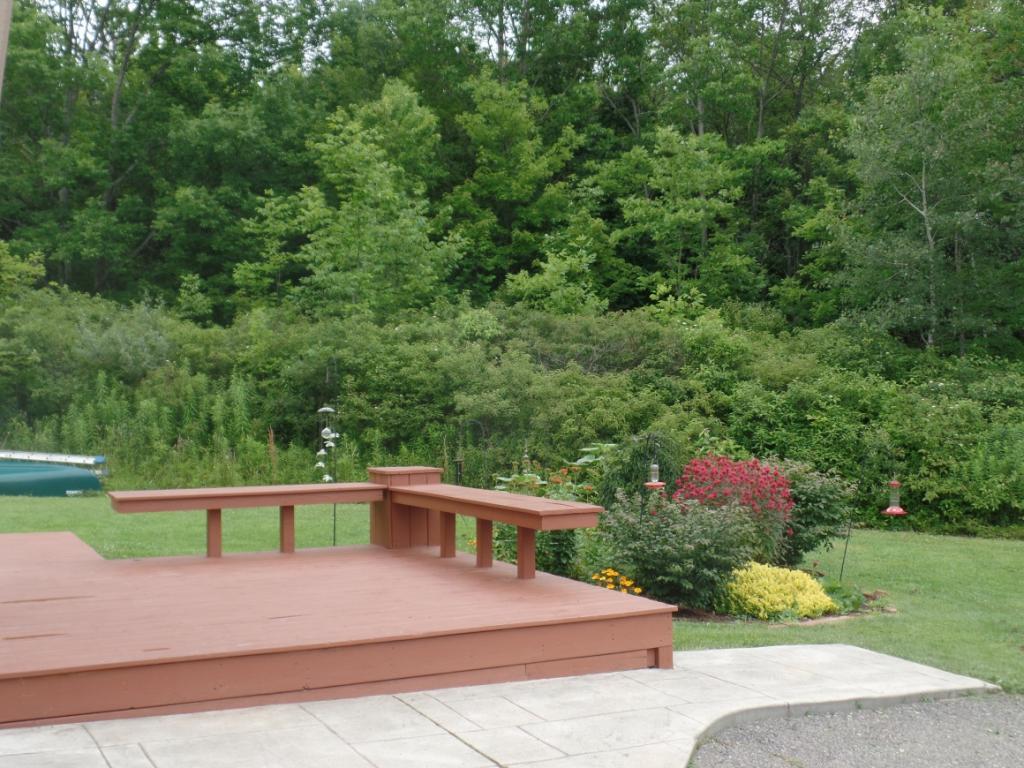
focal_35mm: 42
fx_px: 1242
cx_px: 512
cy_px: 384
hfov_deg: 44.8
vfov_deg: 34.3
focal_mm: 7.5
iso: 80
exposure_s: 1/180
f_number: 3.6
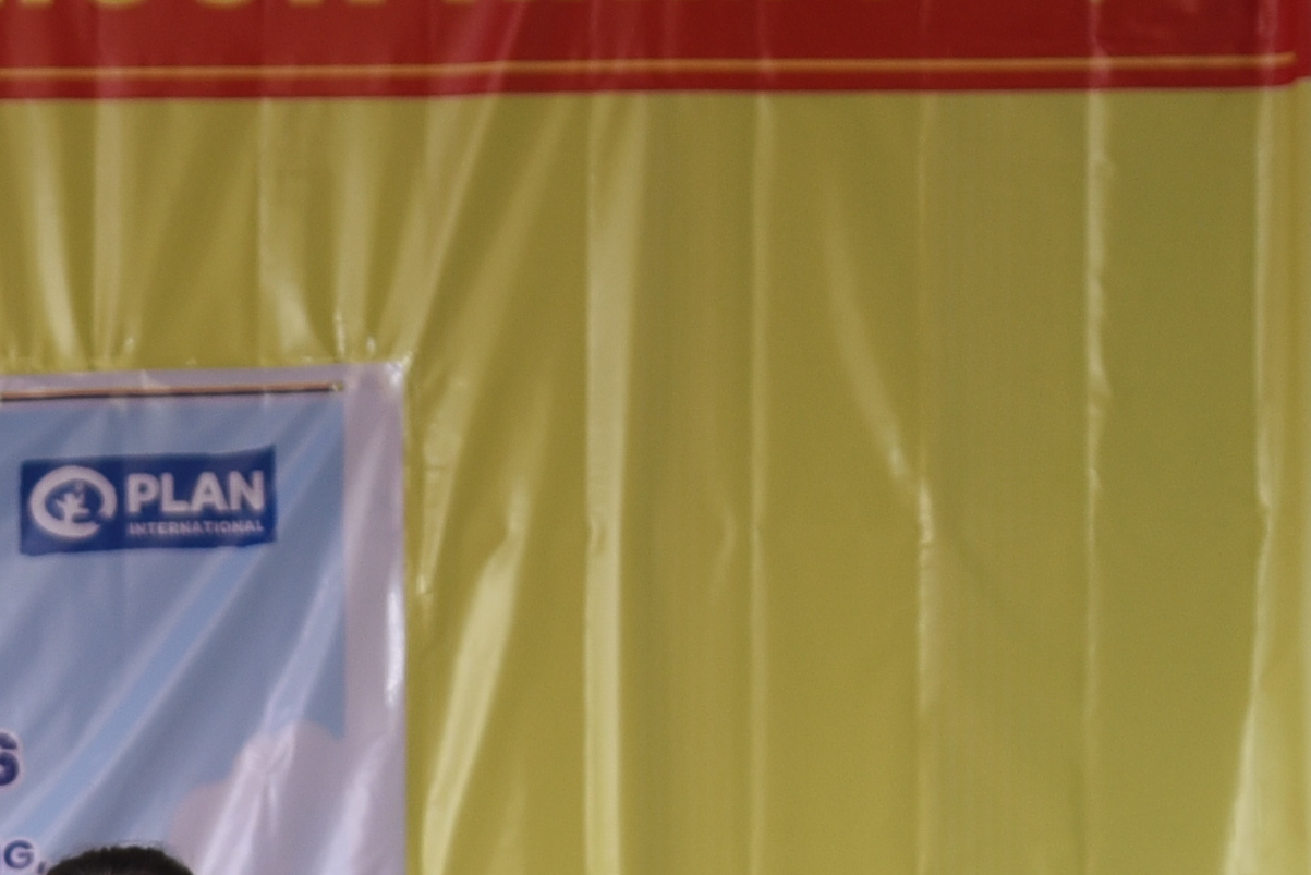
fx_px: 10018
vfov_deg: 5.0
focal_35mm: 275
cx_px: -1844
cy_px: 765
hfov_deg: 7.1
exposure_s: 1/250
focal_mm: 55
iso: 320
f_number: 4.5
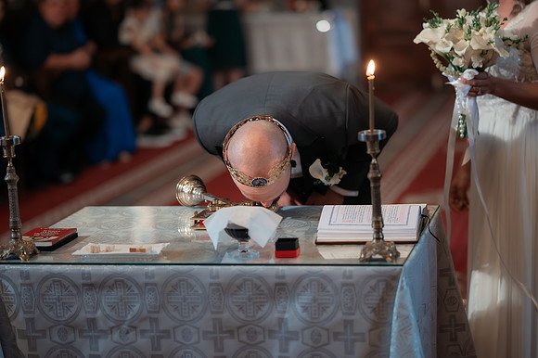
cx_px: 283
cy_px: 178
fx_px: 1383
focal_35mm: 93
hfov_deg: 22.0
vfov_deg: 14.8
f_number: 1.8
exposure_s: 1/250
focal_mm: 85
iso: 1600
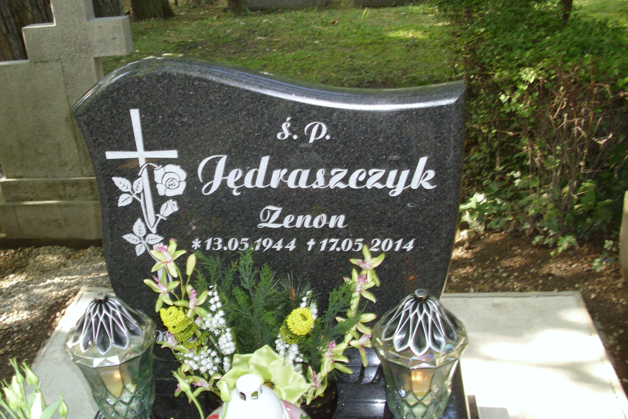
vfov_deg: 35.9
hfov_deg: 51.9
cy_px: 210
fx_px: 645
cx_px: 316
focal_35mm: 37
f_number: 3
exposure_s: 1/60
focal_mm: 6.2
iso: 200
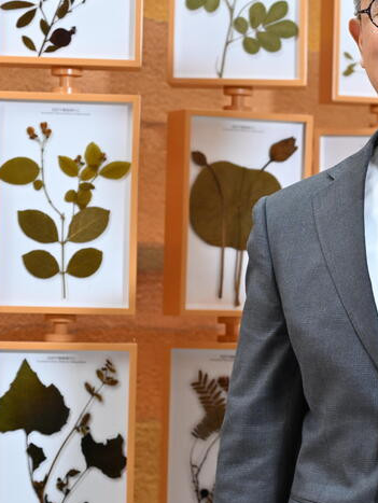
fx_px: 2297
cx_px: 414
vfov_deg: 12.5
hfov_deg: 9.3
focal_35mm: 158
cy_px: 190
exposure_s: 1/60
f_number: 4
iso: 800
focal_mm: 64
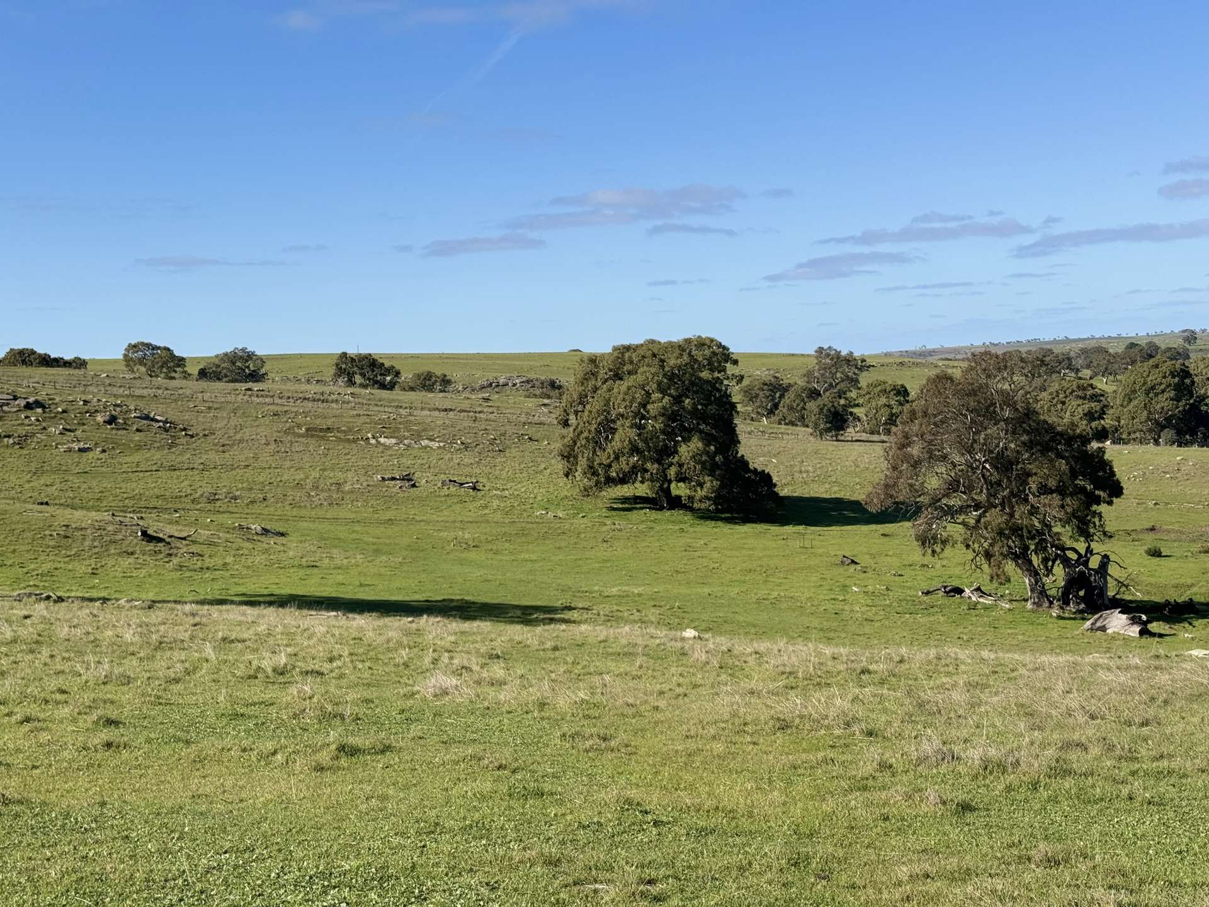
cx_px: 604
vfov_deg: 30.3
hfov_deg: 39.7
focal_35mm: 48
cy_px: 454
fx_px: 1676
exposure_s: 1/5376
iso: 64
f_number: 1.78
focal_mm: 6.76
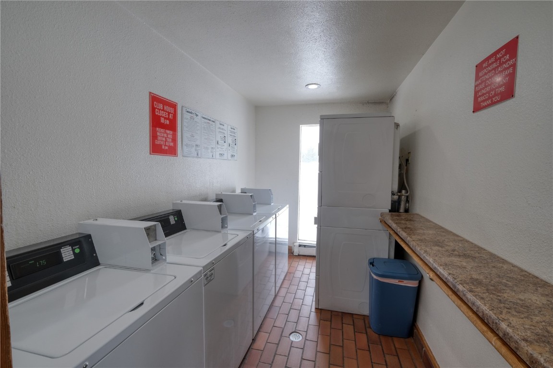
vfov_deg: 77.3
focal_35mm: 15
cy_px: 184
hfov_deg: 100.4
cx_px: 276
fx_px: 230
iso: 800
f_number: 8
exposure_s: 1/30
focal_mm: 10
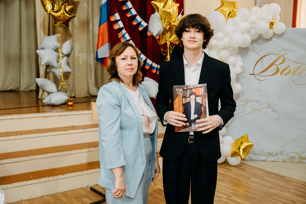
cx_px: 153
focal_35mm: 40
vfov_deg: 33.4
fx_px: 340
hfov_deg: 48.5
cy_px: 102
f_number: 2.8
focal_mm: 26.4
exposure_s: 1/160
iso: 1250
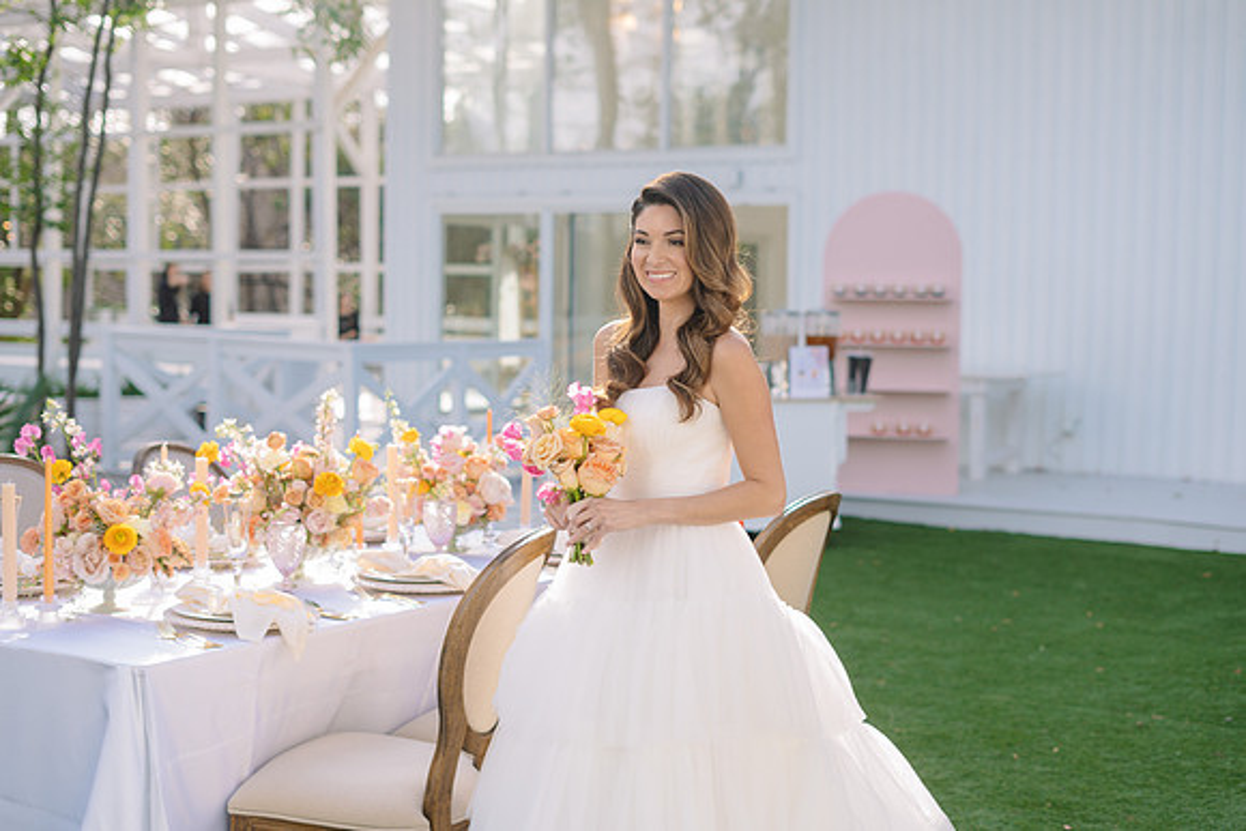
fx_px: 1804
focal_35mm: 52
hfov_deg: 38.1
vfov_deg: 26.0
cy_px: 416
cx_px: 623
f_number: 2.5
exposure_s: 1/200
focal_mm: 50
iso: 50
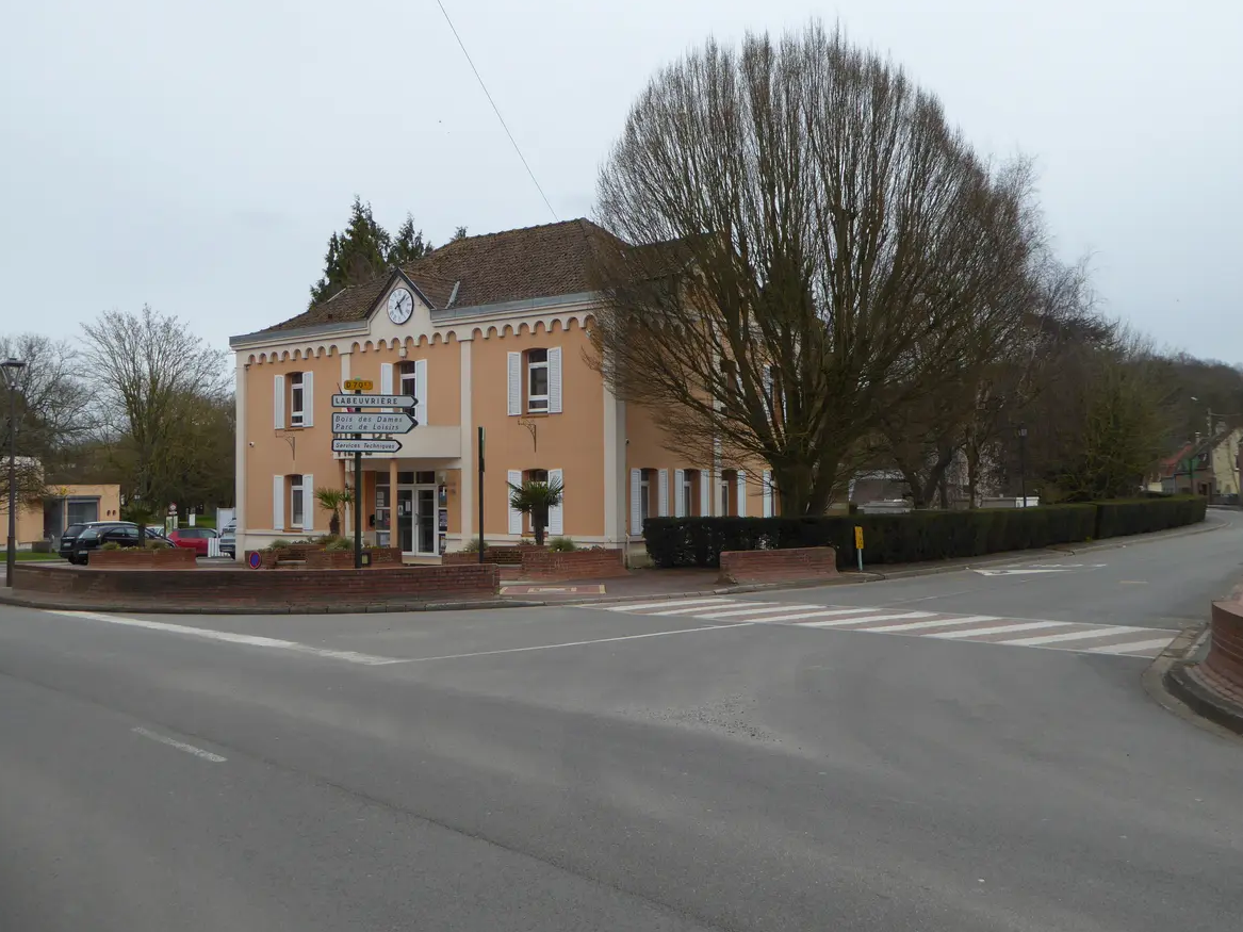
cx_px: 590
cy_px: 438
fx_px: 1221
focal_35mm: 34
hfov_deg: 53.9
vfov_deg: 41.8
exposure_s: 1/400
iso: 100
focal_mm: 5.4
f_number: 3.5
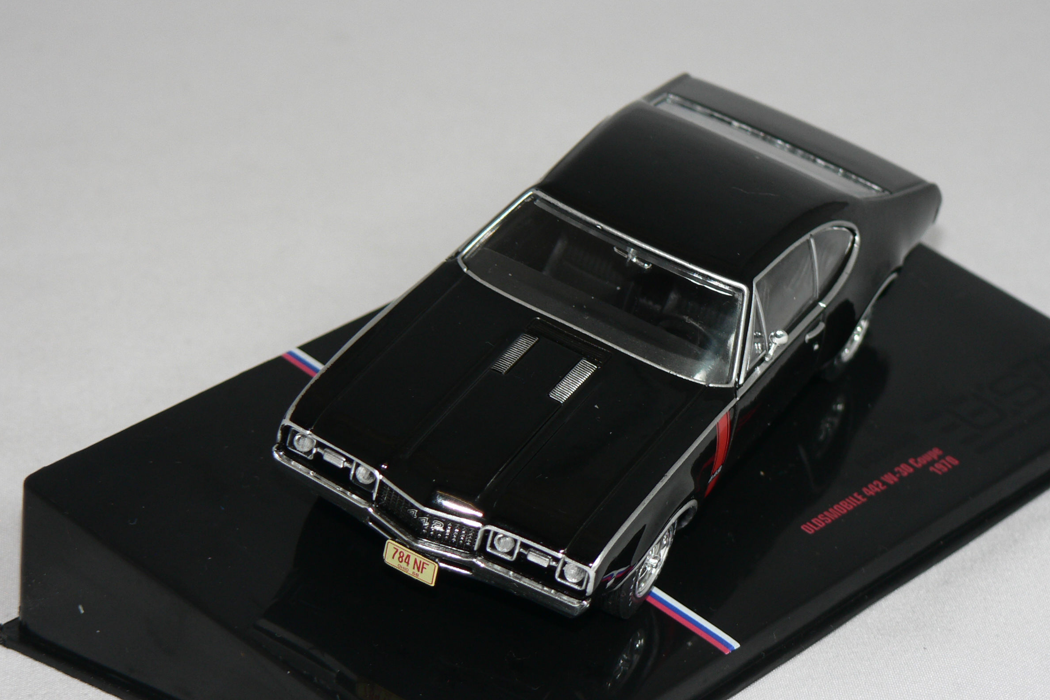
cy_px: 399
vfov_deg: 10.7
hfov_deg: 16.0
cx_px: 520
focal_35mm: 128
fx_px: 3733
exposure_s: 1/60
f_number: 3.2
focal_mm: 19
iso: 80
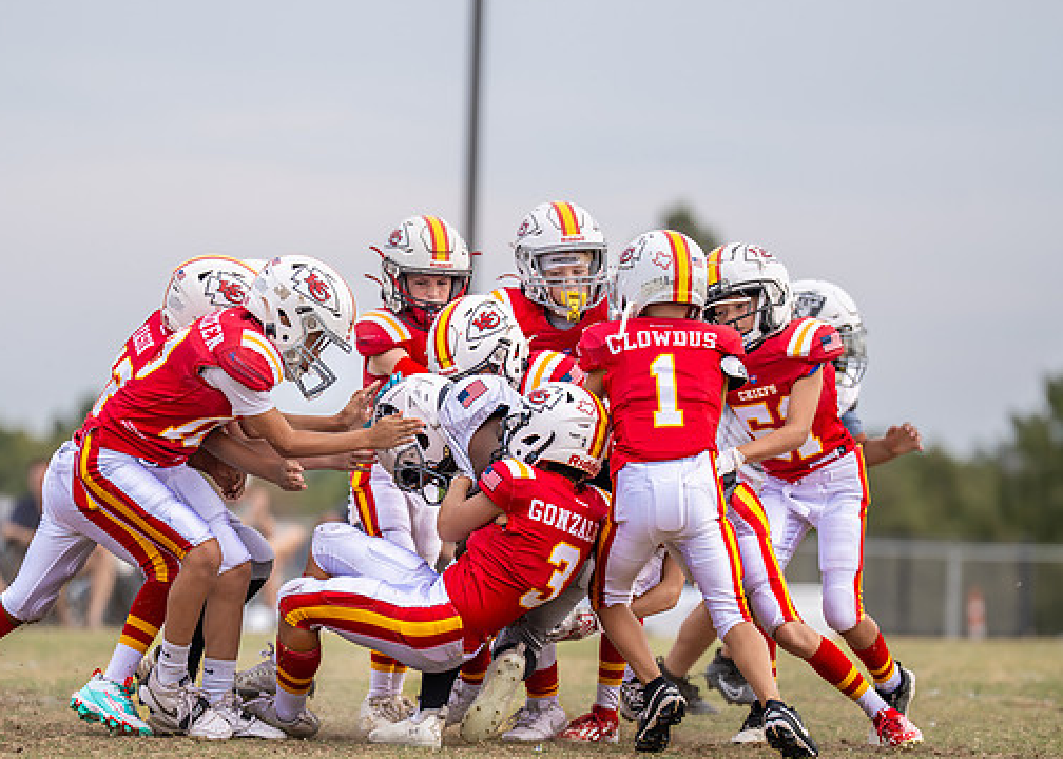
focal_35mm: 317
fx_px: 9570
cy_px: 480
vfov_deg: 4.5
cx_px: 445
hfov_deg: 6.4
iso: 160
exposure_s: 1/1600
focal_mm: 200
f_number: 2.8
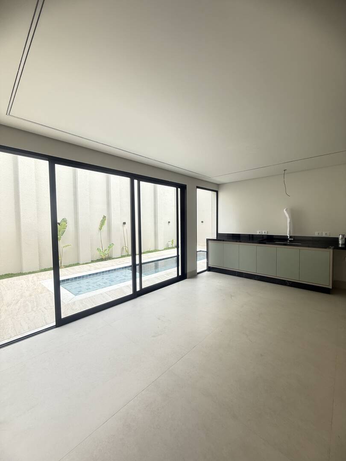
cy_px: 230
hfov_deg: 85.7
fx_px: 187
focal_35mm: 14
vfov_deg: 102.1
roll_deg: +0.3
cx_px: 173
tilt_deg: +0.5
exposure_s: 1/99
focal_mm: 2.22
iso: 50
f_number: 2.2
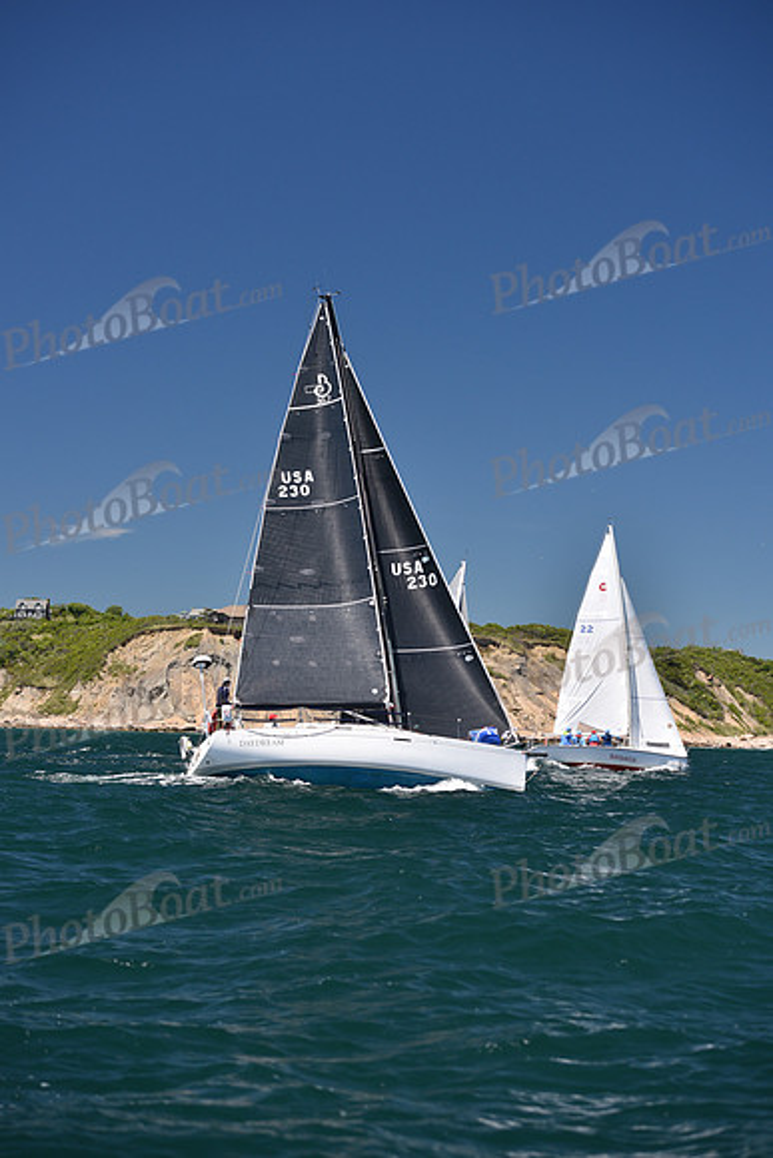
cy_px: 579
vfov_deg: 28.8
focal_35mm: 70
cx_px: 386
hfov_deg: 19.5
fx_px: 2253
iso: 250
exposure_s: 1/800
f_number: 4.5
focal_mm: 70
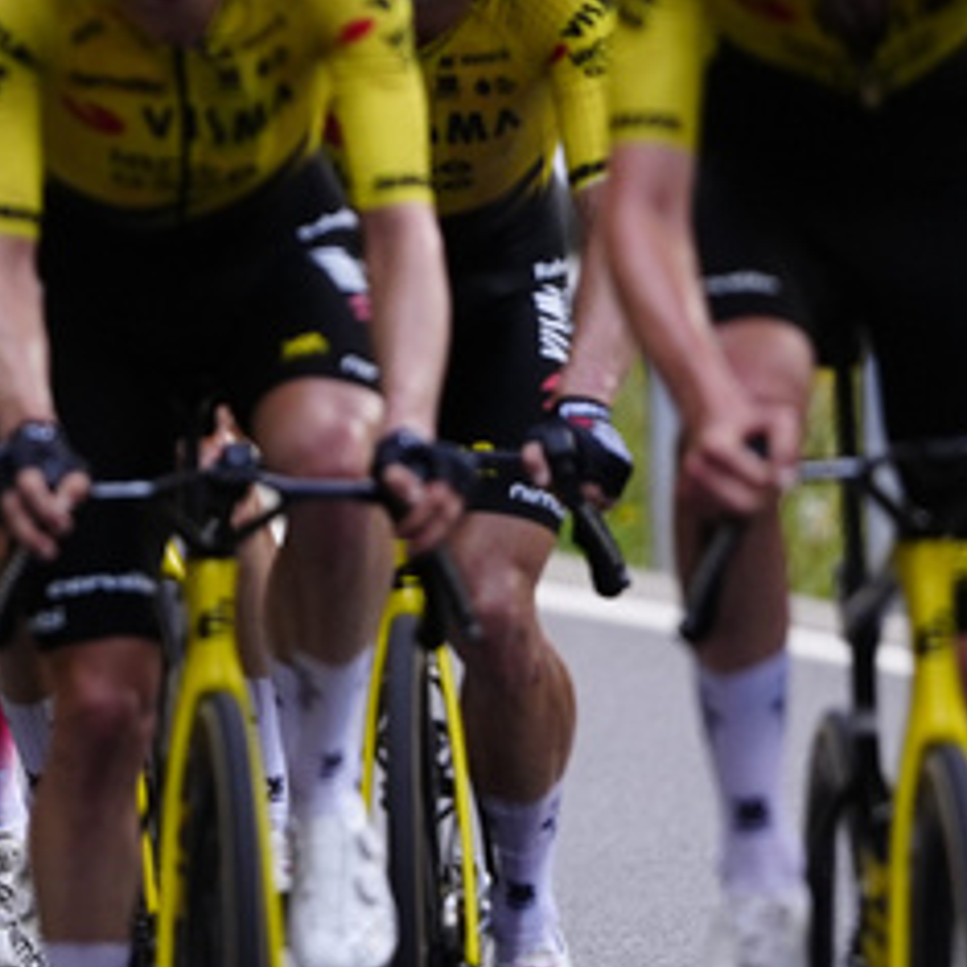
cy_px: 276
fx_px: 23388
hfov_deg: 2.4
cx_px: -259
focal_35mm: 740
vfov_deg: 2.4
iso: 640
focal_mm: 200
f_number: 2.8
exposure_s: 1/2000
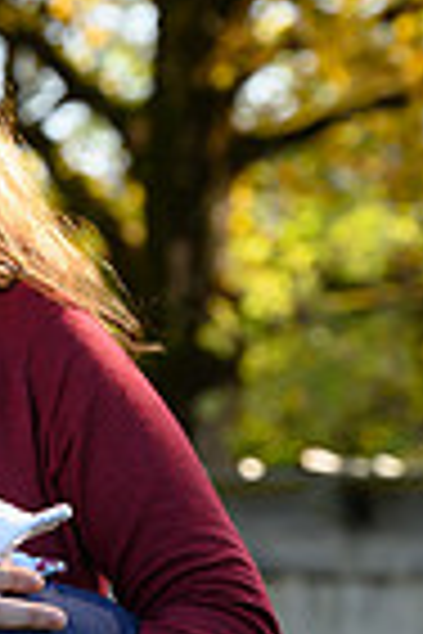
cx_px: -92
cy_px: 292
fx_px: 3930
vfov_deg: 9.2
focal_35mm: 223
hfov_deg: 6.1
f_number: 4
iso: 125
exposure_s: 1/250
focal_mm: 70
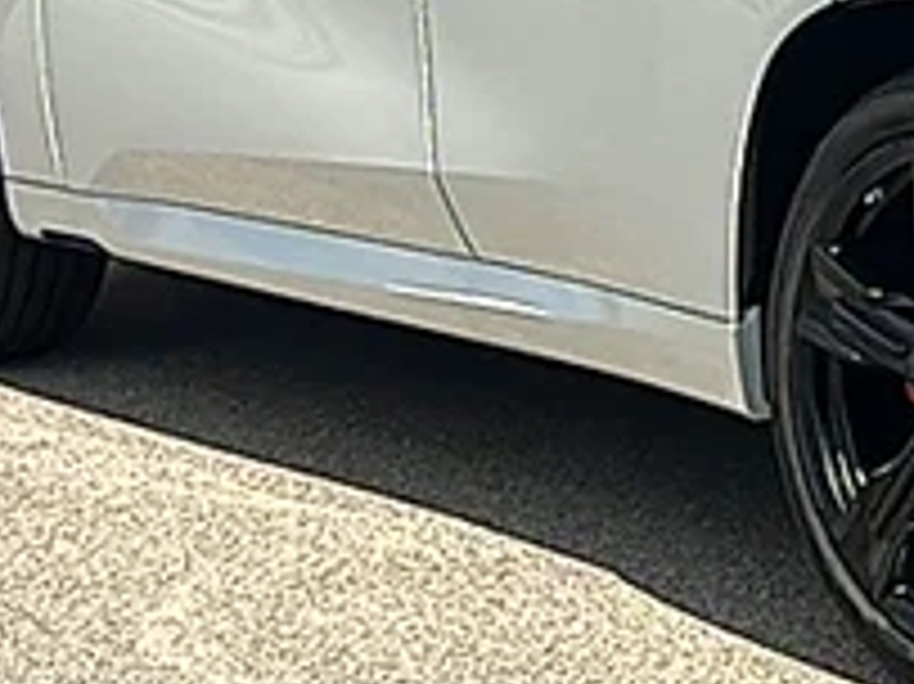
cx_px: 1130
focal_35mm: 124
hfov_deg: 15.3
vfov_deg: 11.7
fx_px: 3272
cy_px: -92
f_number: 1.78
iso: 80
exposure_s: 1/10989
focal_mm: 6.86
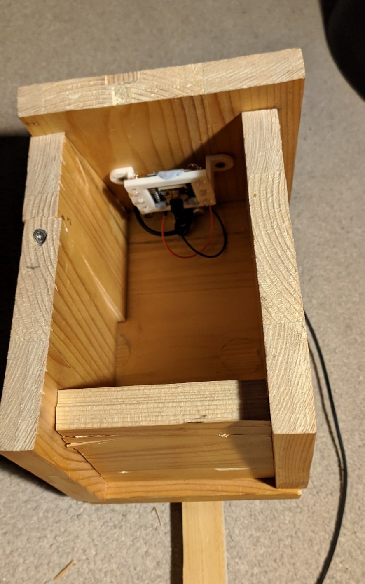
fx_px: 446
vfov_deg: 66.5
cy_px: 292
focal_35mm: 28
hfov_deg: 44.5
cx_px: 177
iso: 1367
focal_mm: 4.77
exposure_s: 1/30
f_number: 1.75
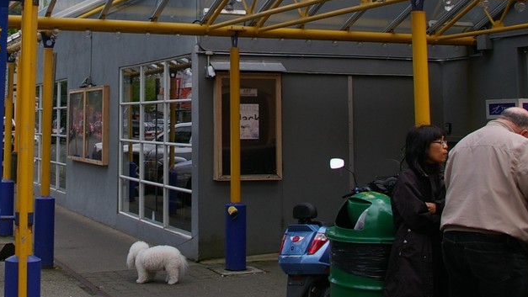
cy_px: -39
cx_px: 134
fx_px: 854
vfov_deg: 18.9
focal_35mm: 61
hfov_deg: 33.7
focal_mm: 18
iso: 200
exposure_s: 1/250
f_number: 6.7
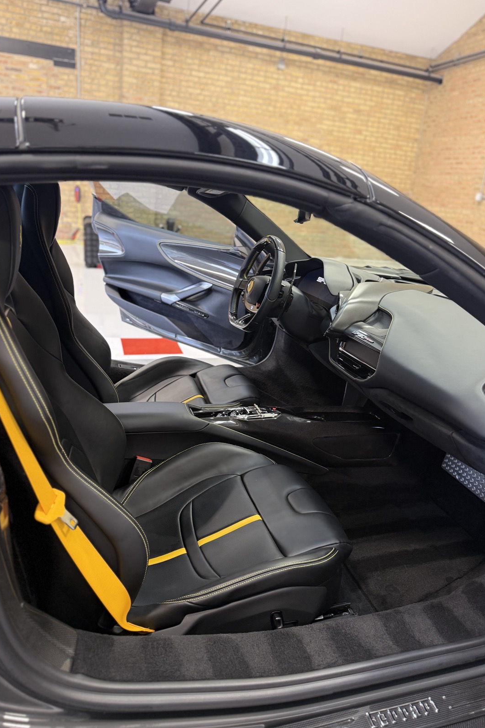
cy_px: 364
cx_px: 245
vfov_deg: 71.5
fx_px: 505
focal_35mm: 25
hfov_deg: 51.3
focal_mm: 6.76
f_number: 1.78
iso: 160
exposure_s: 1/44
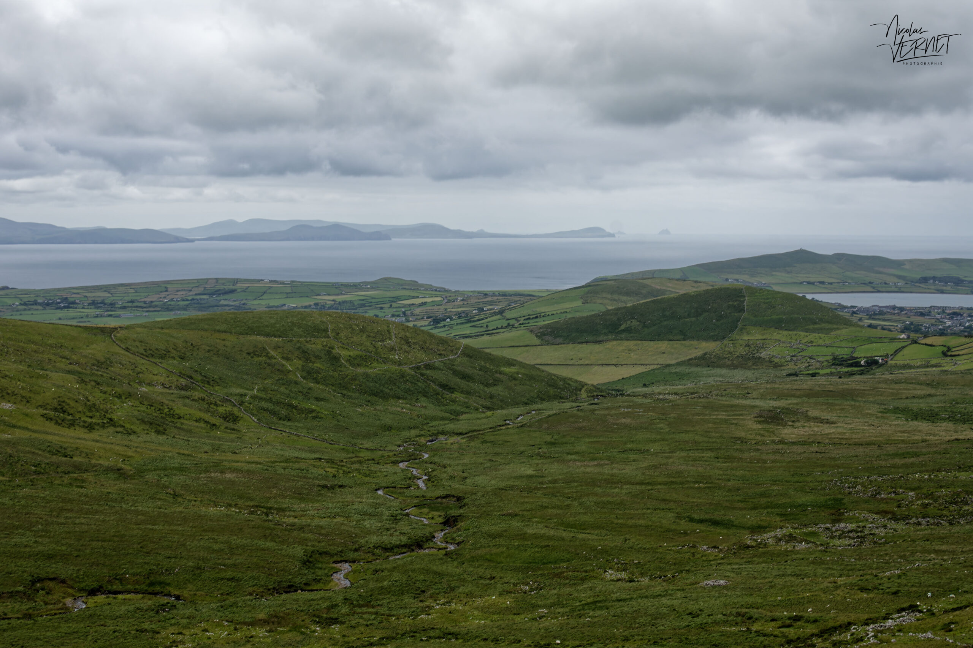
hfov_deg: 37.9
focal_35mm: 52
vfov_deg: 25.7
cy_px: 324
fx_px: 1419
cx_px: 486
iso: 200
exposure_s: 1/500
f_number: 8
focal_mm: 35
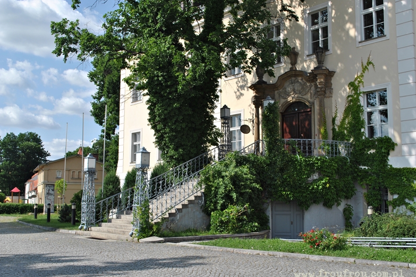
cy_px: 140
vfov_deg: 31.2
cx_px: 207
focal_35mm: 43
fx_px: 497
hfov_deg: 45.4
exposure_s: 1/250
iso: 100
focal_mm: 28
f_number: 8
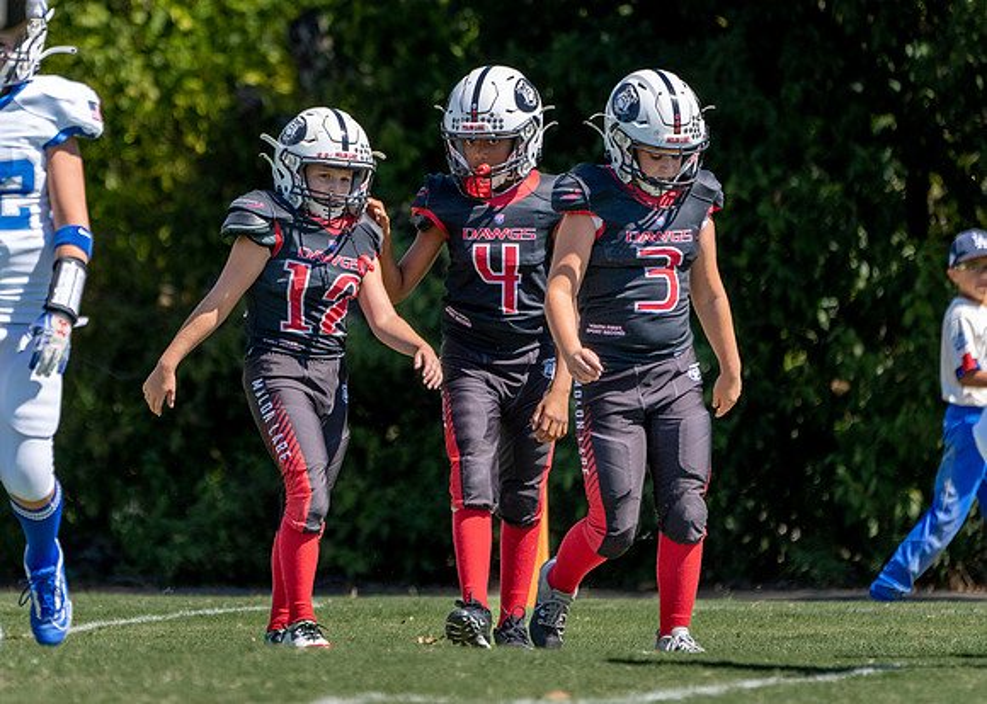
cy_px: 284
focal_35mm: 624
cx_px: 384
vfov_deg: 2.3
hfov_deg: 3.2
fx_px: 17489
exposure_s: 1/1600
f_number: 5.6
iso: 400
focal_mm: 400
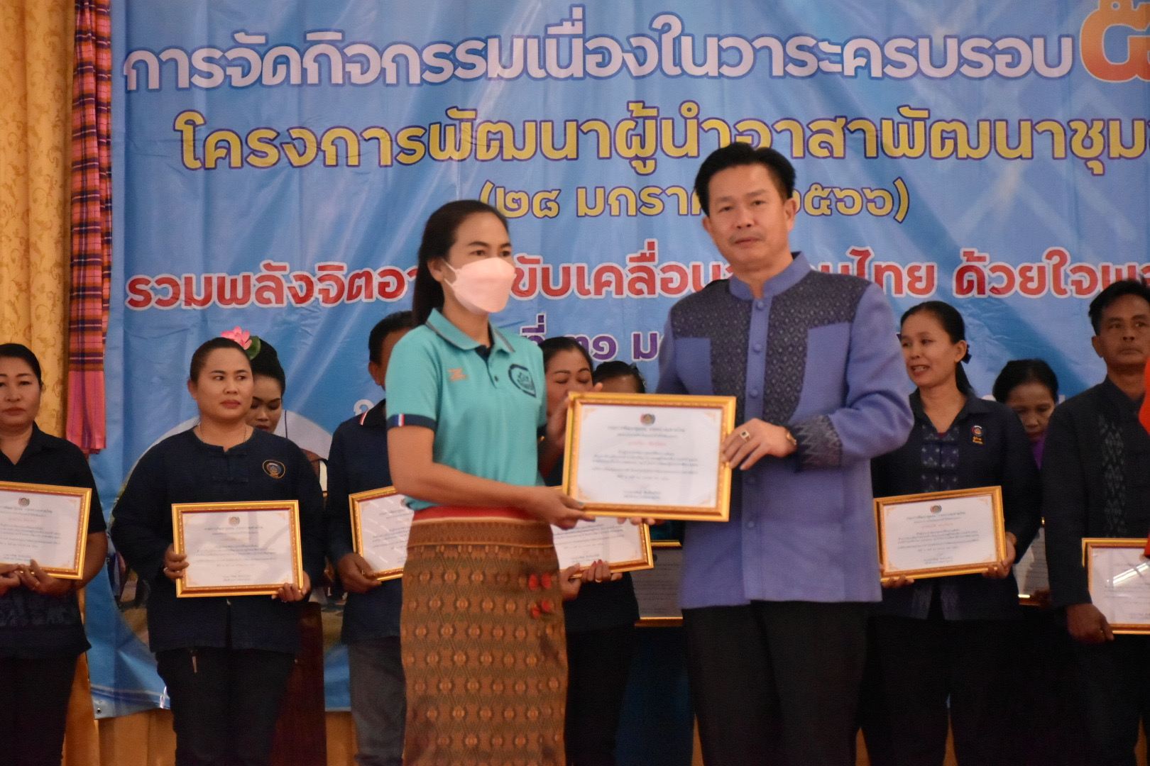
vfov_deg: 13.0
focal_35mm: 105
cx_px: 575
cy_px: 383
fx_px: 3354
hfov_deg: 19.5
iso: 4000
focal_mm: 70
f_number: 5
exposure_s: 1/400
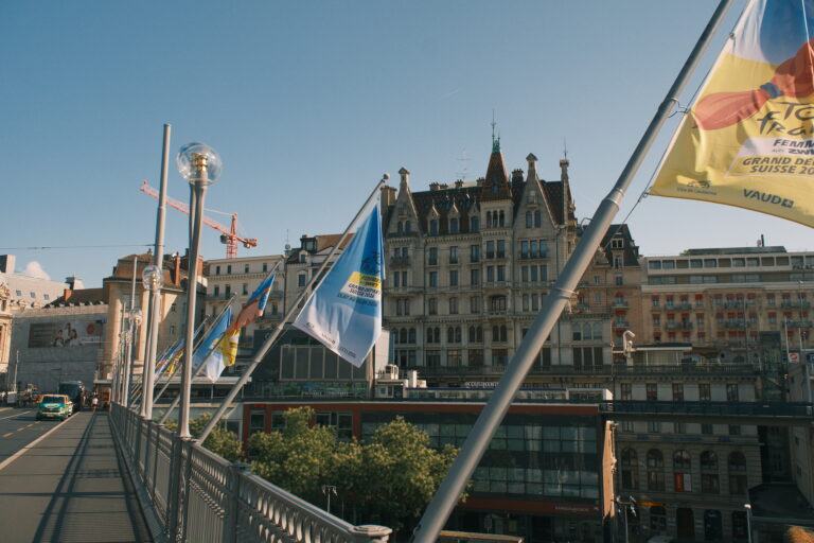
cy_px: 272
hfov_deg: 58.7
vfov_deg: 41.1
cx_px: 407
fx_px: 723
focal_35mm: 32
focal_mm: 21
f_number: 6.4
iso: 250
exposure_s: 1/180
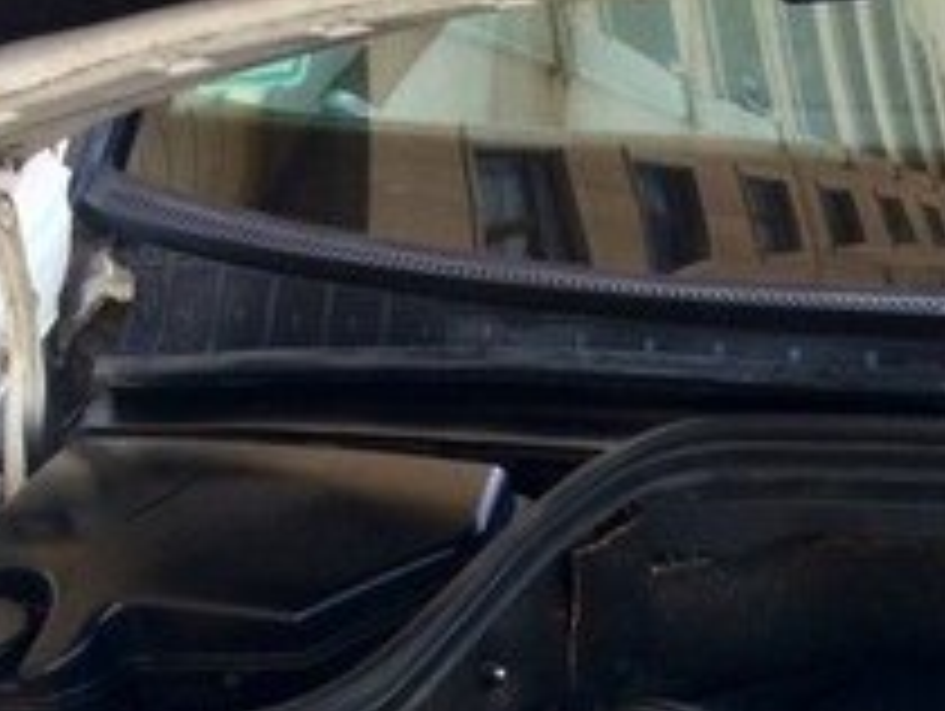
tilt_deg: -39.6
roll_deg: +1.1
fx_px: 2487
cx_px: 1215
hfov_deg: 19.8
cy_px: 1105
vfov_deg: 15.0
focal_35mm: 91
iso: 40
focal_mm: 4.15
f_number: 2.2
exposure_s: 1/50
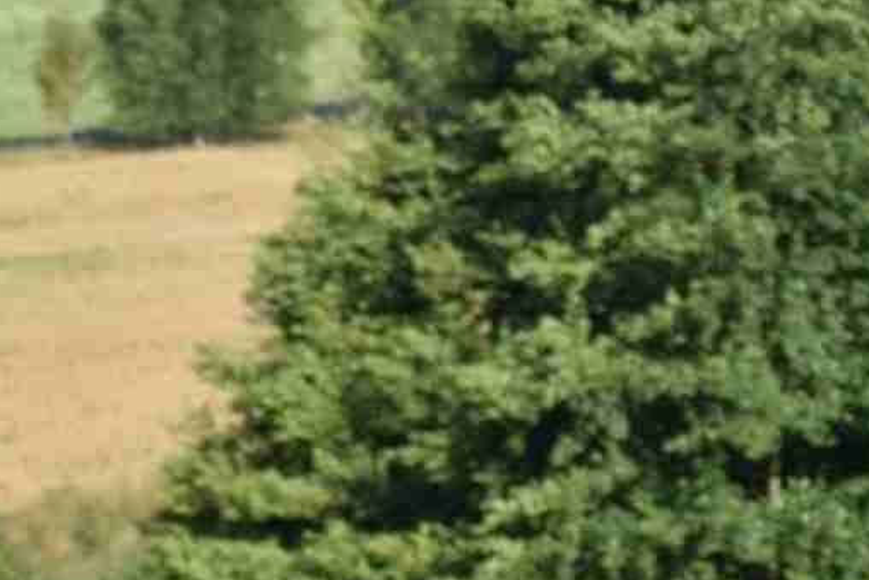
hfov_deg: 4.9
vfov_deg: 3.3
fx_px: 9972
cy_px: 918
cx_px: -602
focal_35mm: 413
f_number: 4.5
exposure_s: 1/500
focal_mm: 70
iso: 100
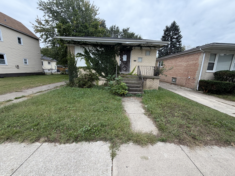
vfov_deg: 85.7
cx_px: 118
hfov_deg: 102.1
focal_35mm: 14
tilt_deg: -9.2
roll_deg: -1.8
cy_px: 88
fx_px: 95
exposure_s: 1/124
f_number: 2.2
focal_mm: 2.22
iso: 40
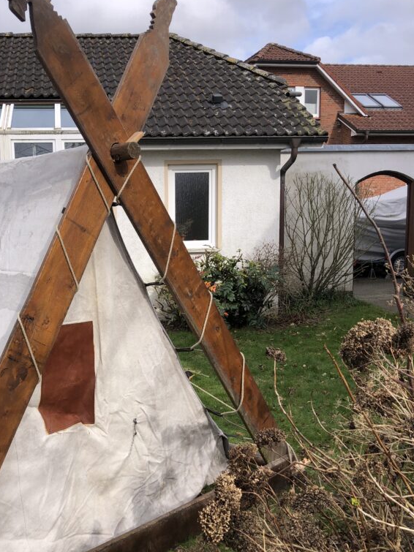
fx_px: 606
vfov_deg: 48.8
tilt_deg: -7.5
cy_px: 318
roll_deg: +1.4
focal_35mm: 38
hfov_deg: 37.3
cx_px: 134
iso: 20
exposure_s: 1/979
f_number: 1.8
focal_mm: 3.99
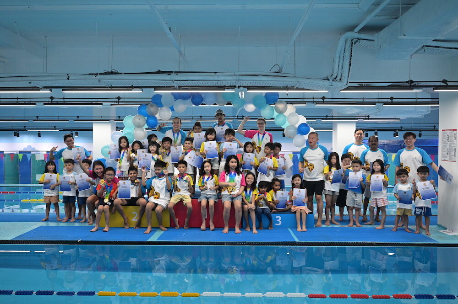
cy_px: 152
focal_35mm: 29
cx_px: 229
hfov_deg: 63.7
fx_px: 369
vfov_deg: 44.9
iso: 3200
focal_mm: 29
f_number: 4
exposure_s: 1/200
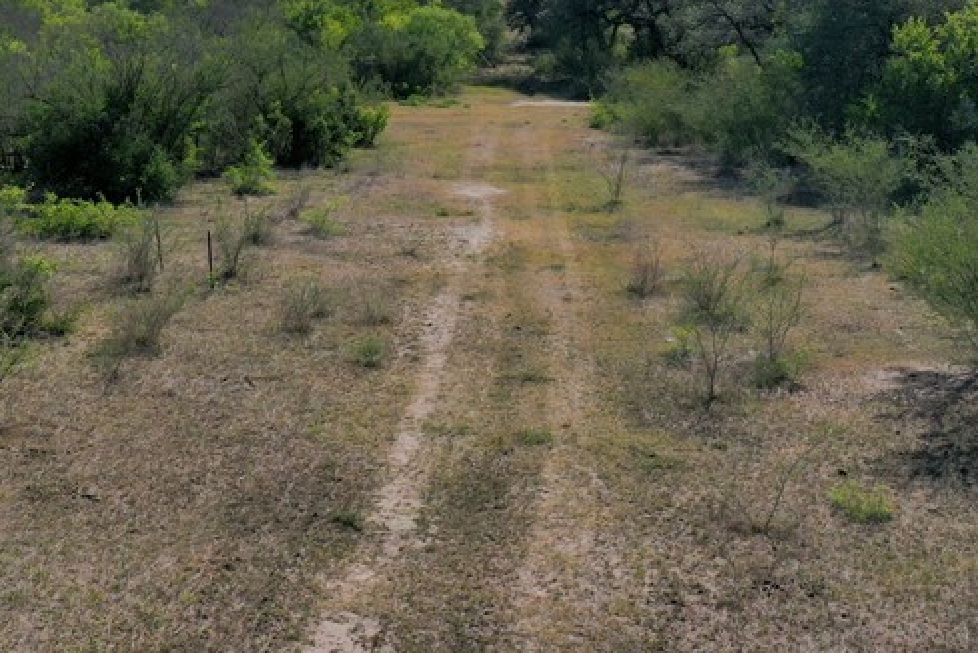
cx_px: 467
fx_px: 1685
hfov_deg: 32.4
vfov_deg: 21.8
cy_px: 214
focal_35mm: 62
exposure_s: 1/800
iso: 100
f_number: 7.1
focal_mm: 10.26
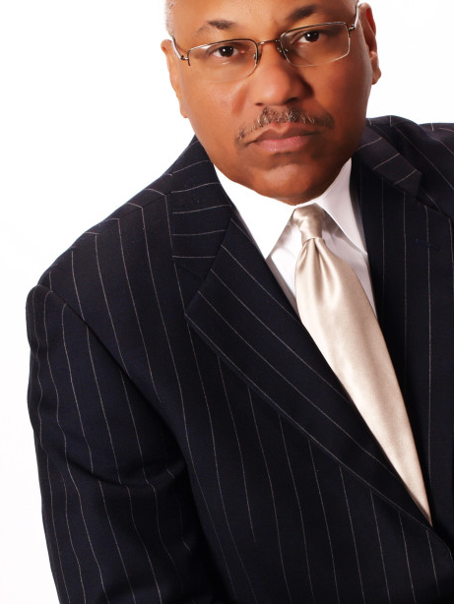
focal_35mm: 100
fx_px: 1747
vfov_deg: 19.6
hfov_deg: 14.7
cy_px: 346
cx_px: 349
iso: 400
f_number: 11
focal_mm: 30
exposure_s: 1/125
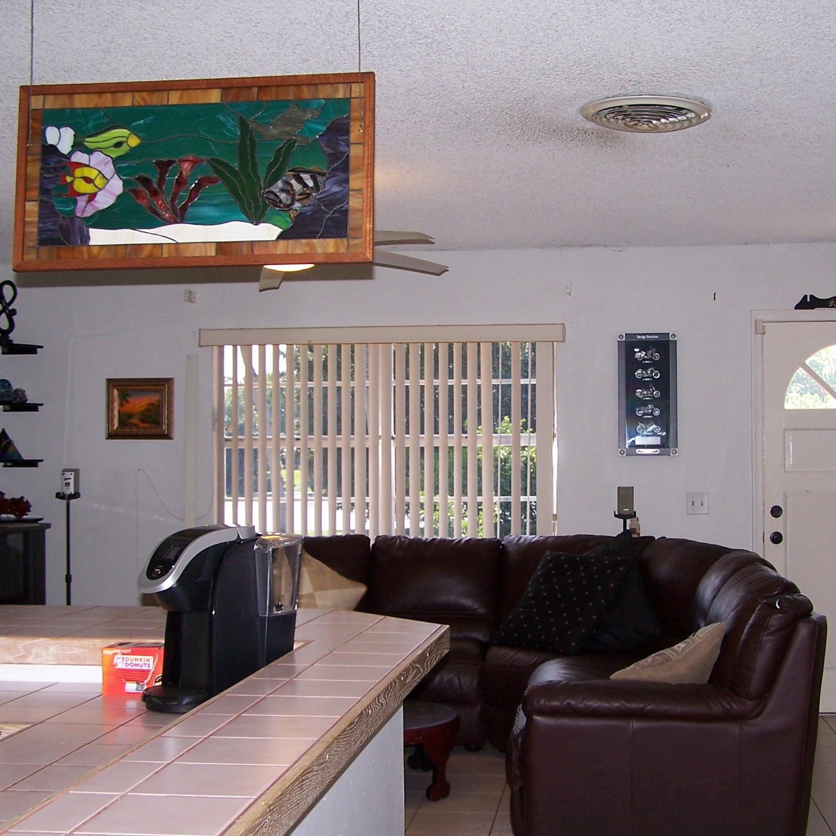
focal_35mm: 49
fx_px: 1339
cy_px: 432
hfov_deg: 34.5
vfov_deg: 34.7
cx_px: 507
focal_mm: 6.7
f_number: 2.8
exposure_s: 1/60
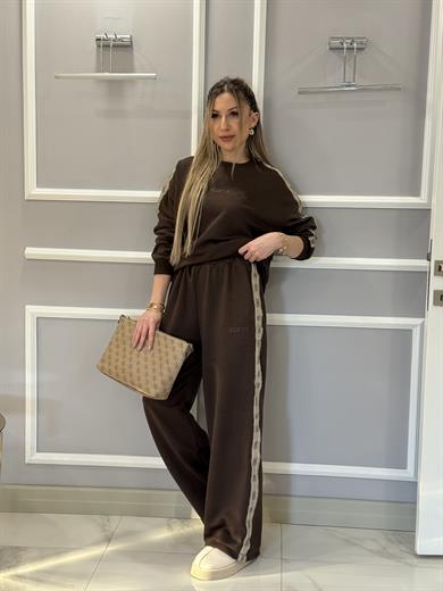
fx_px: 819
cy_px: 296
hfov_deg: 30.3
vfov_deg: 39.7
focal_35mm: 48
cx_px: 222
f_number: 1.78
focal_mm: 6.76
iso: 200
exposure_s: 1/106
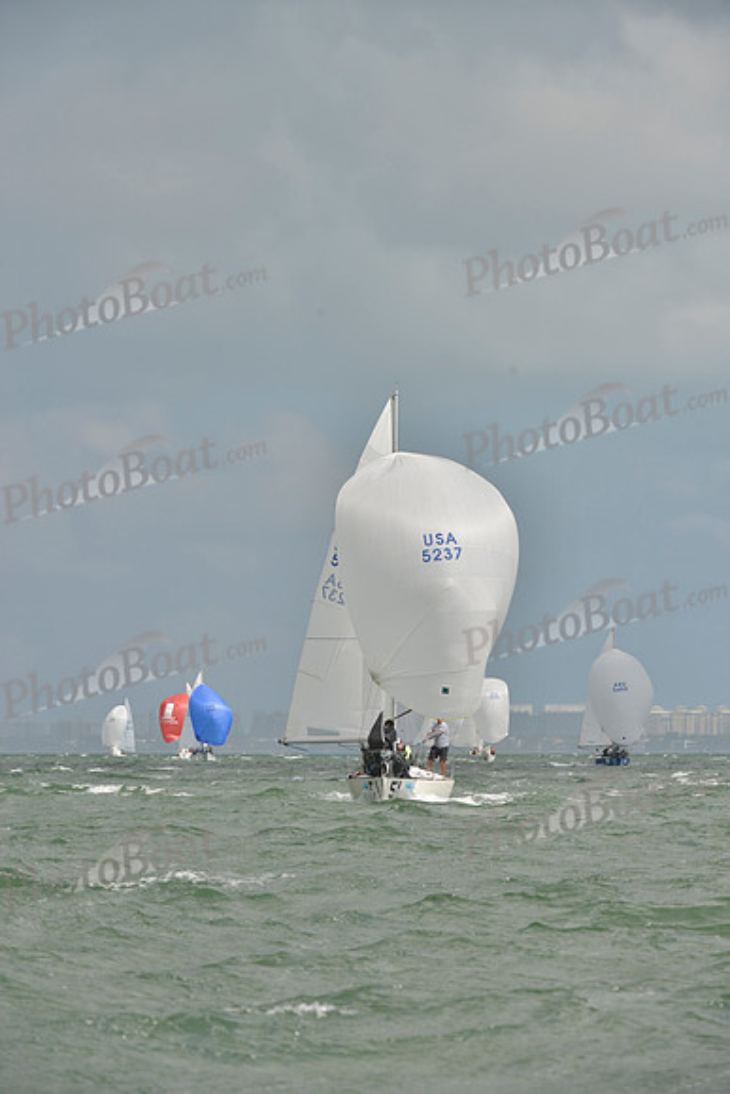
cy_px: 547
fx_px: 6079
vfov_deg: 10.3
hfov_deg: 6.9
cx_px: 365
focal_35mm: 200
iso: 280
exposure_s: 1/1000
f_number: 9
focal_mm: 200
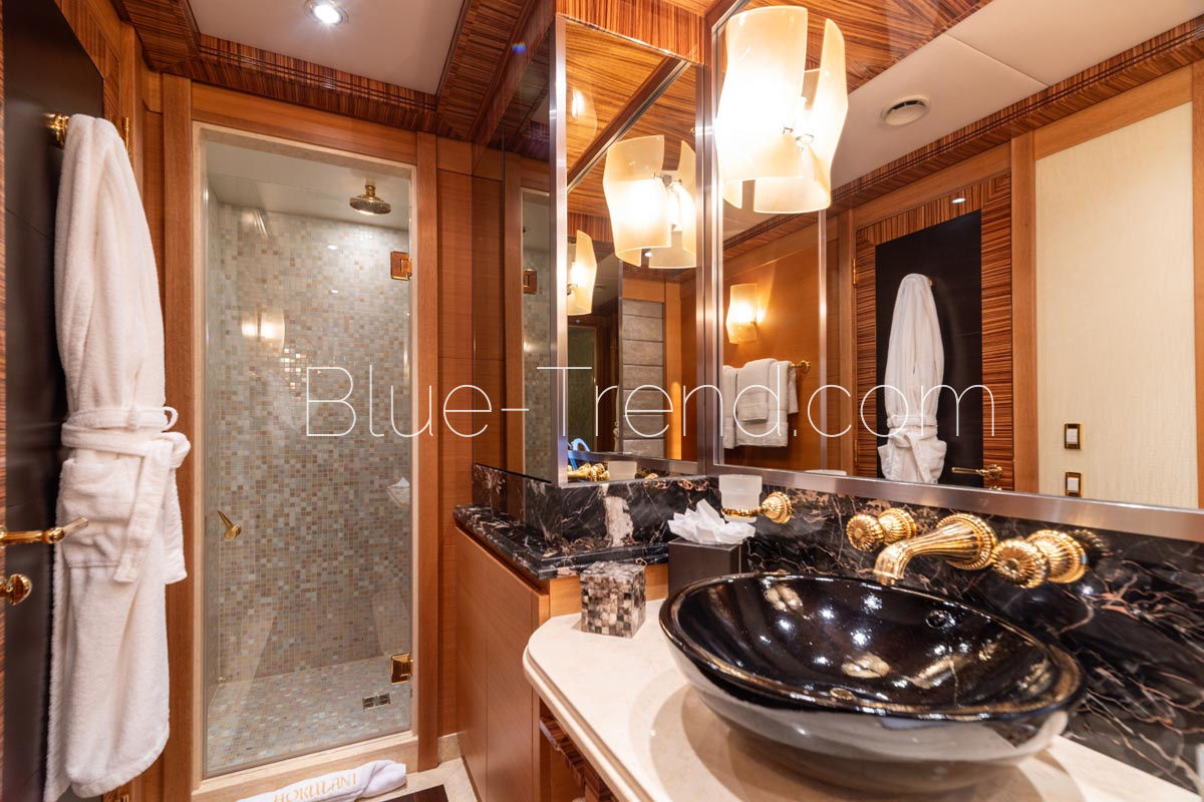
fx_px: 502
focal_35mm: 15
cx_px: 602
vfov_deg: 77.3
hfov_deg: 100.4
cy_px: 401
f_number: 8
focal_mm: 15
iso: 100
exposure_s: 1/2
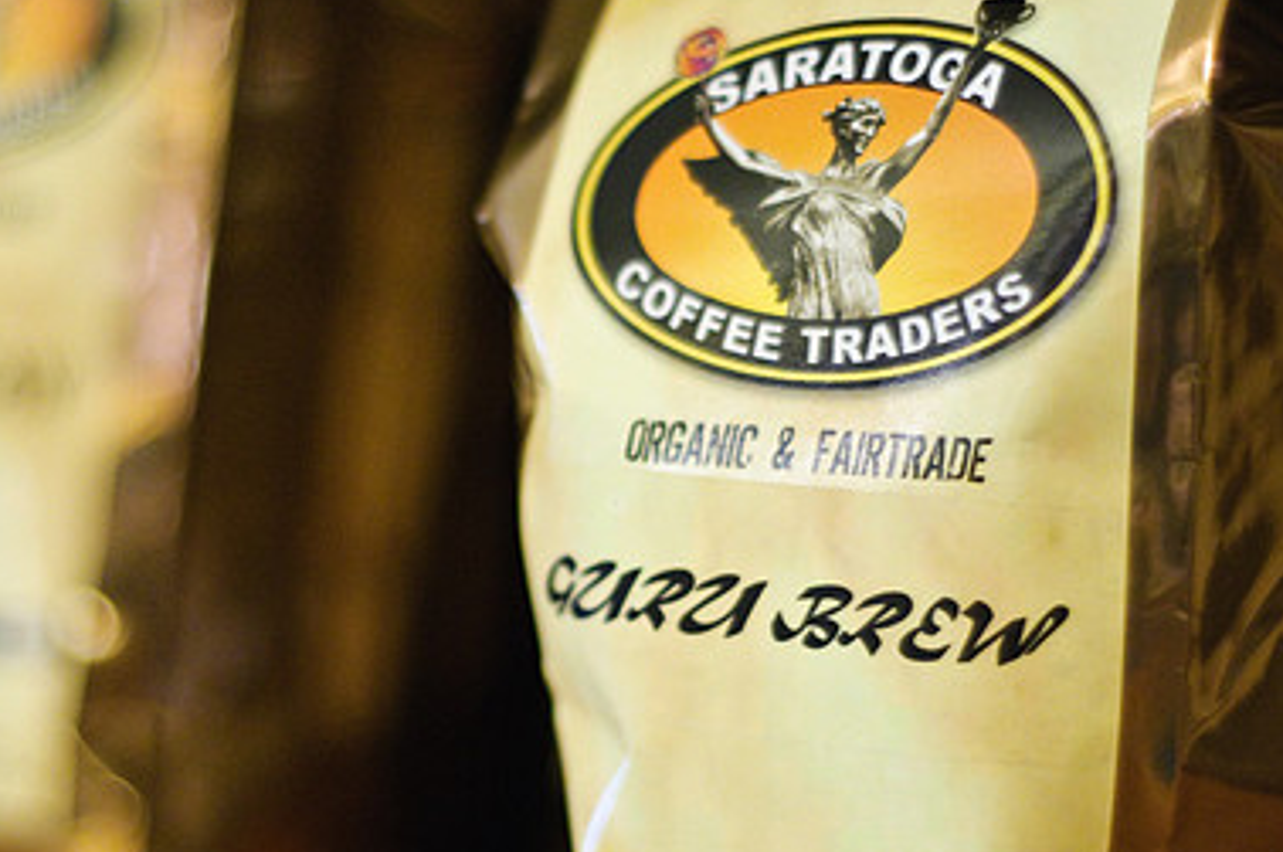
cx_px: 489
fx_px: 4093
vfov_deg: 11.9
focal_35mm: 115
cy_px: 633
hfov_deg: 17.8
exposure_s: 1/60
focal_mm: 50
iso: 1100
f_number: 1.8
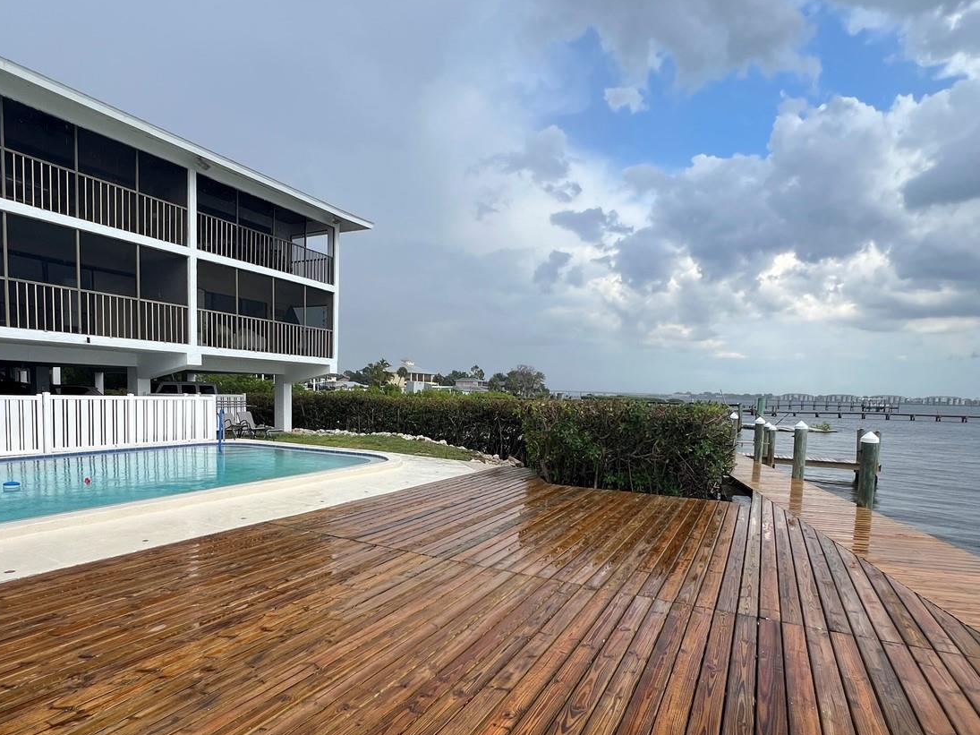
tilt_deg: -5.4
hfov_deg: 84.5
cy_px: 446
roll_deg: -1.6
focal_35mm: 19
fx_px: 538
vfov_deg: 67.9
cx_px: 450
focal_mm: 1.57
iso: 32
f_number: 1.8
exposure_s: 1/867
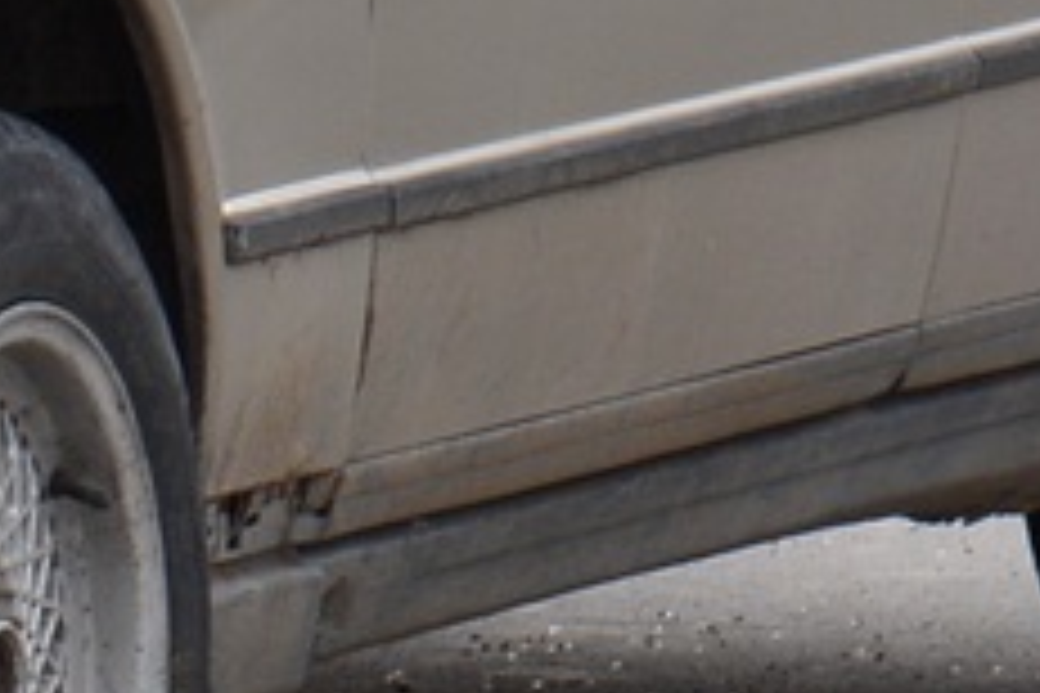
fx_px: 17419
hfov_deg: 3.4
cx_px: -828
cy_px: -598
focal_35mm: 603
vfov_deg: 2.3
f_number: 8
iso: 200
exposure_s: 1/250
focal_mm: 62
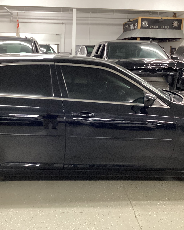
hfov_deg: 36.2
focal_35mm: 41
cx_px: 67
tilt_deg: -14.4
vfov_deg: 44.8
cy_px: 115
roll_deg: -1.2
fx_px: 279
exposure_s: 1/40
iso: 400
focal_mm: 3.3
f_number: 2.4
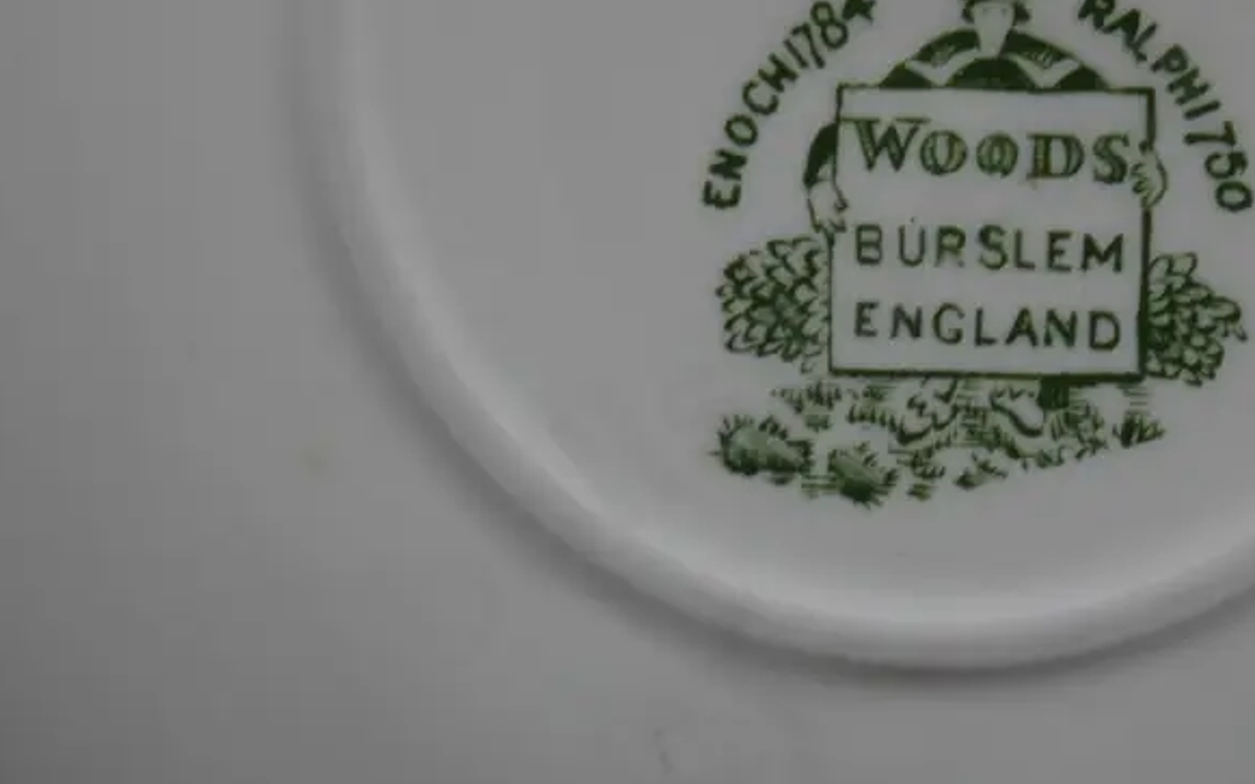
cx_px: 888
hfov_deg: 28.7
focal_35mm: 71
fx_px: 2428
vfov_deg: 18.3
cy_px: 276
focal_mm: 19
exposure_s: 1/60
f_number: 4.1
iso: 500
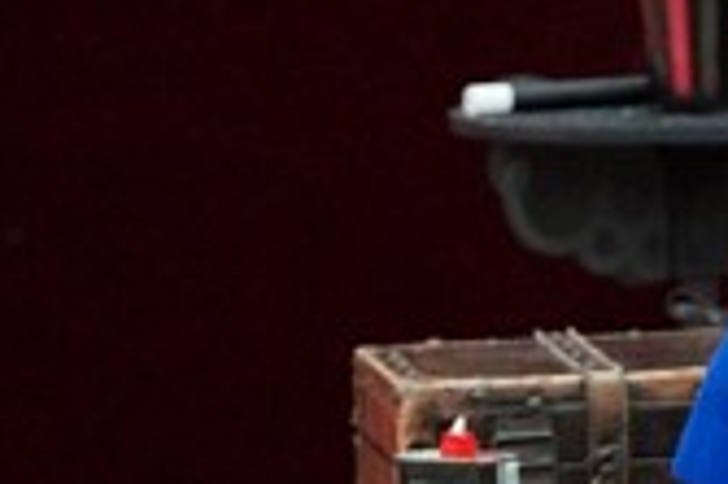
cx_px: 1251
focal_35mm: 1079
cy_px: -401
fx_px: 21798
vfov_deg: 1.3
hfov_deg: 1.9
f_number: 4
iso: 5000
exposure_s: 1/250
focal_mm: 200
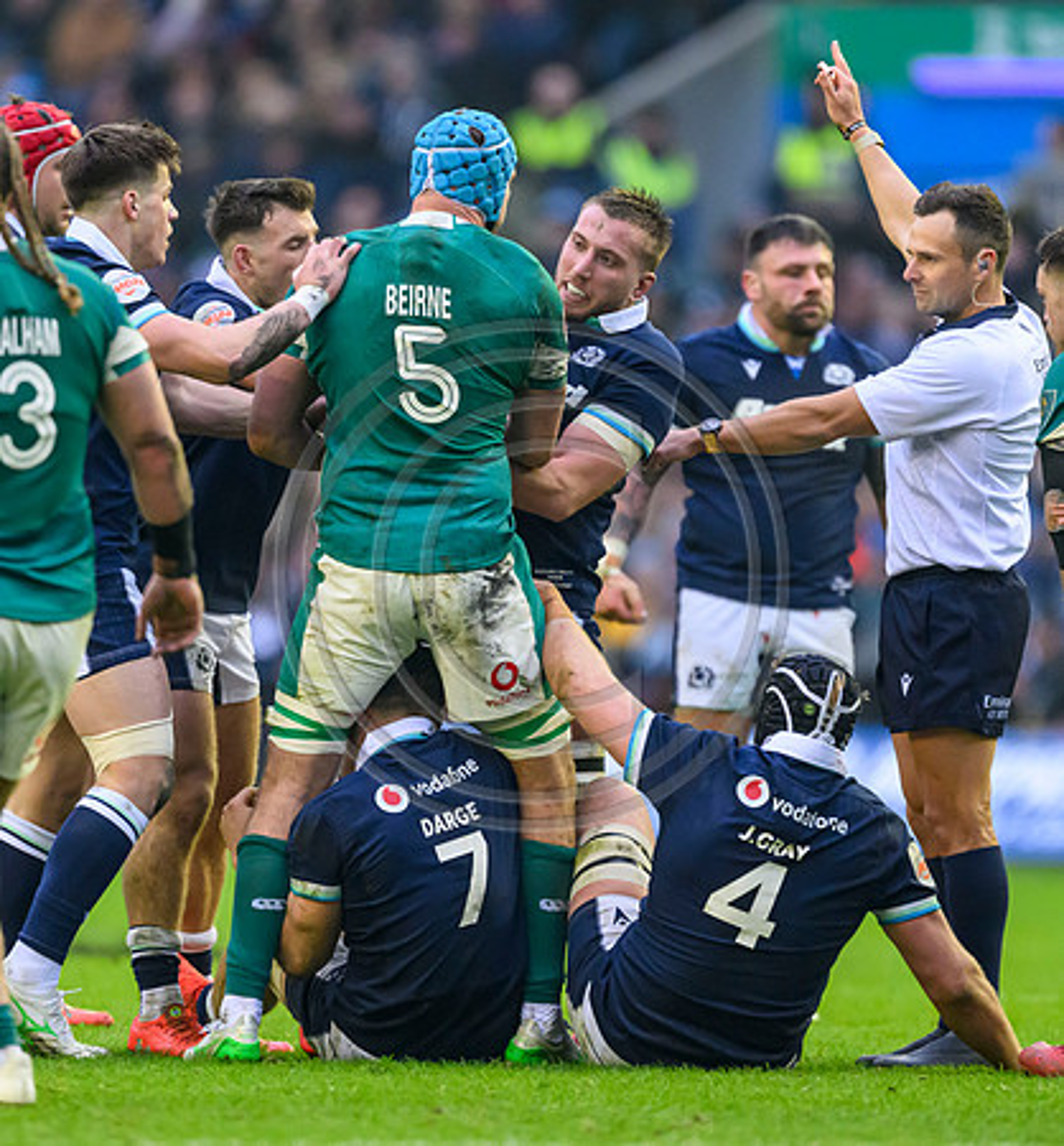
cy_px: 640
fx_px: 29819
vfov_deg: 2.2
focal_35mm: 825
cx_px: 490
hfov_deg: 2.0
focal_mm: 560
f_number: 4
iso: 5000
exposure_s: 1/1250
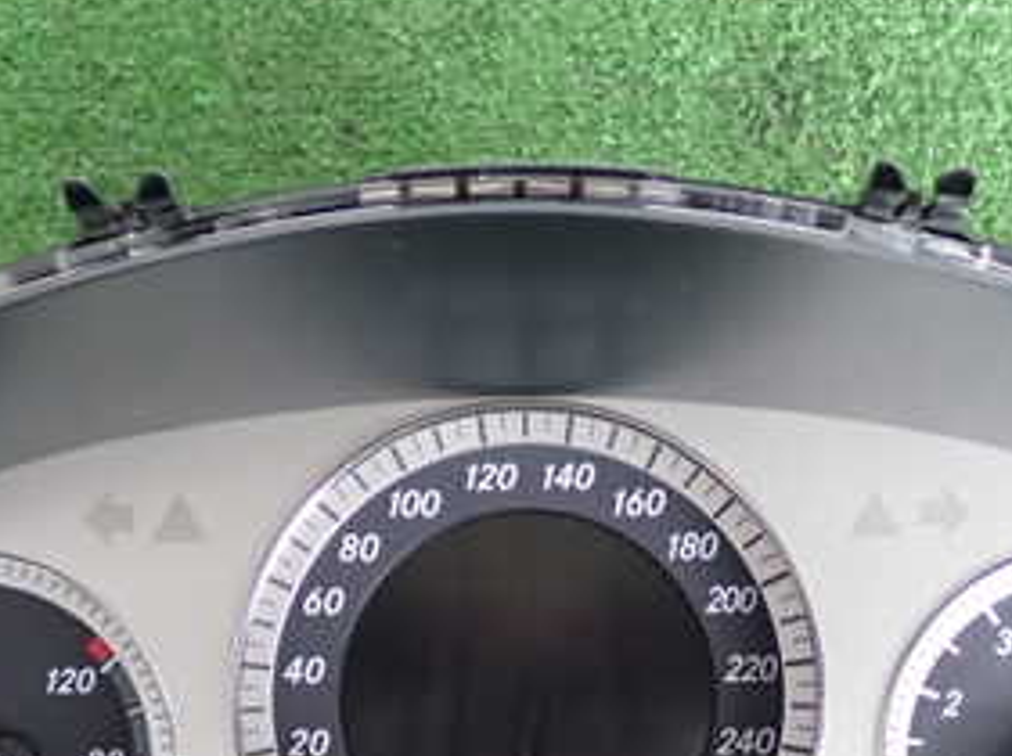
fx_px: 2248
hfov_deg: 25.4
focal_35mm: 77
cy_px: 670
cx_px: 522
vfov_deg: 18.8
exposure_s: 1/40
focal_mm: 6.37
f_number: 2.5
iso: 640
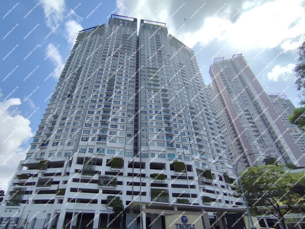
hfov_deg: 94.5
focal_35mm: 16
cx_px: 152
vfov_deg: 78.1
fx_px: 141
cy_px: 114
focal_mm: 1.65
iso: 50
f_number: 2.2
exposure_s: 1/4119
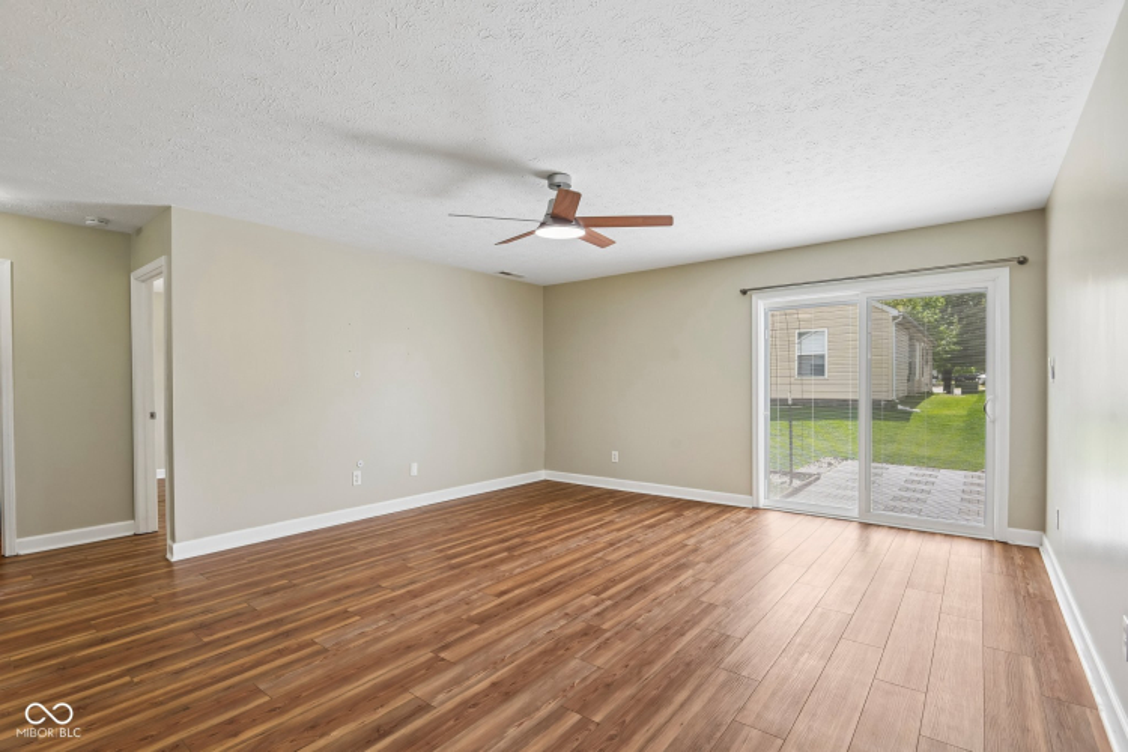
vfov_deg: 73.7
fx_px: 501
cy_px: 376
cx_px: 564
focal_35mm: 16
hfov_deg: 96.7
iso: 100
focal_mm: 16
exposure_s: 1/40
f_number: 8
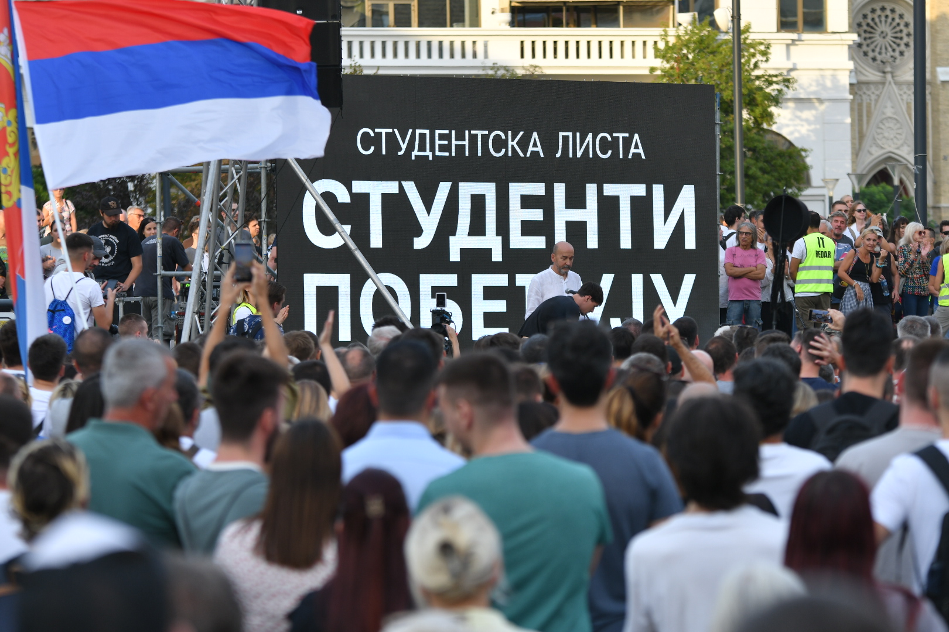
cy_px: 316
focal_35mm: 122
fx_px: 3216
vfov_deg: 11.2
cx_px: 474
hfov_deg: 16.8
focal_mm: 122
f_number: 4
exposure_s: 1/400
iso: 200
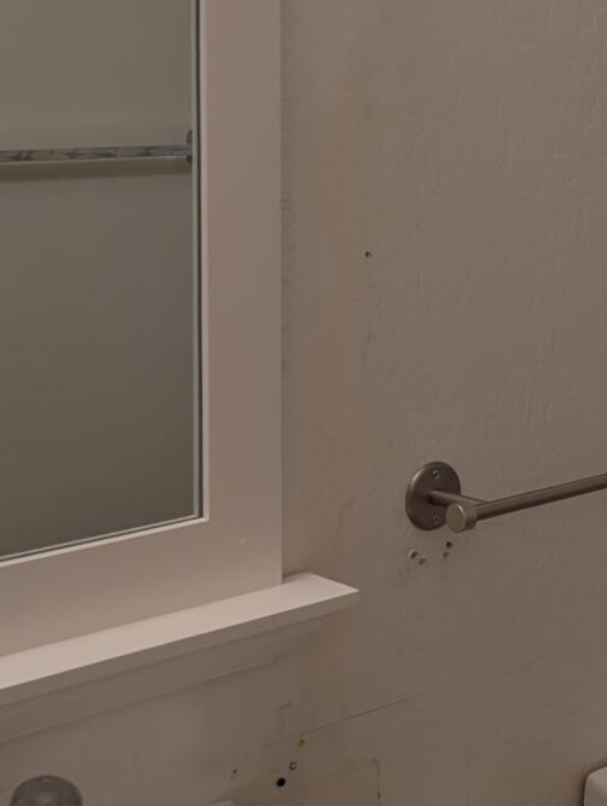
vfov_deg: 26.5
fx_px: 1680
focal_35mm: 72
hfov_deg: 19.5
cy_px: 160
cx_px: 697
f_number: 1.68
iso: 25
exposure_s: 1/504
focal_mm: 6.9
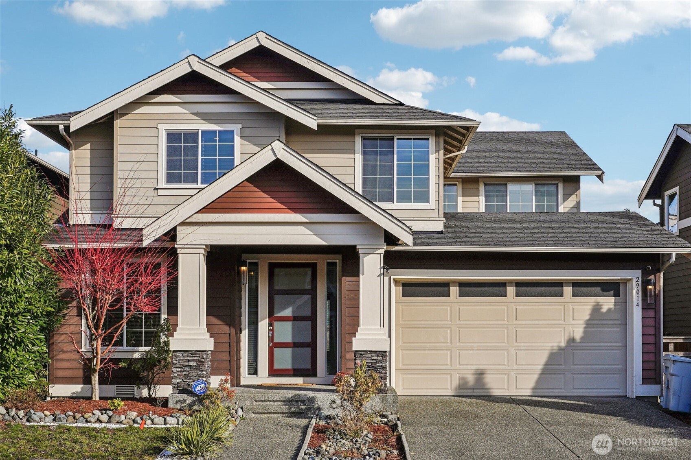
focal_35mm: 42
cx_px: 346
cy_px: 230
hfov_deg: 46.4
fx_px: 806
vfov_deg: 31.9
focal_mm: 28
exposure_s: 1/250
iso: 100
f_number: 8
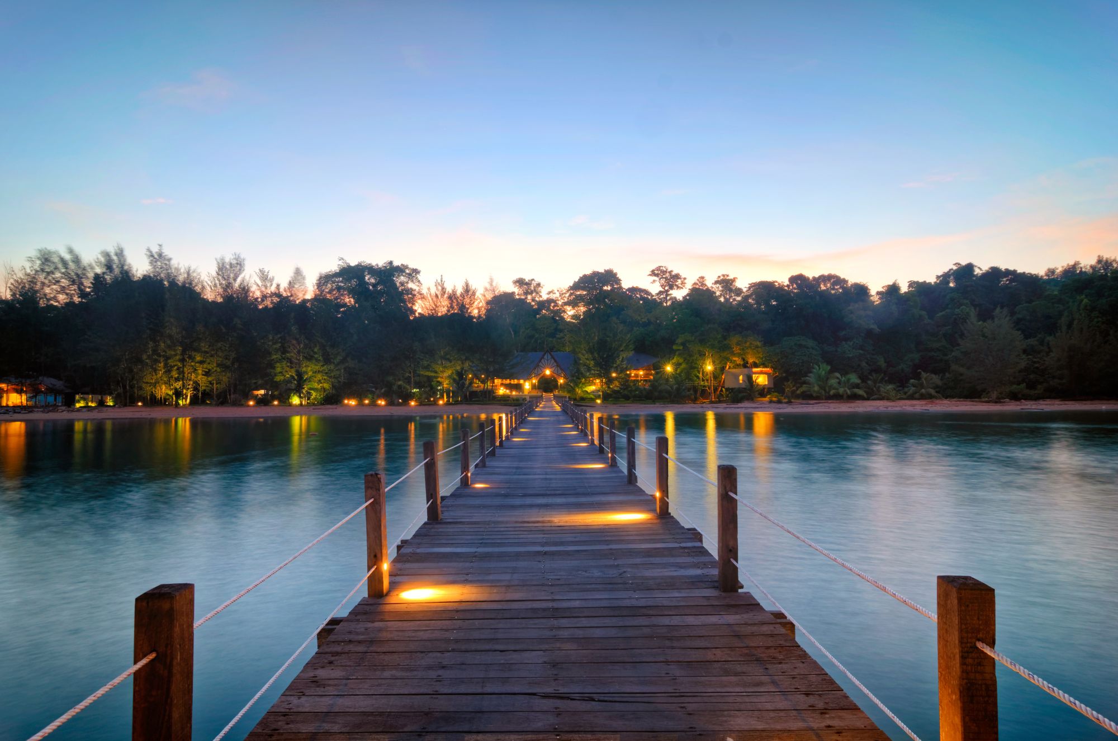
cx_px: 559
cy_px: 370
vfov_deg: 67.2
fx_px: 558
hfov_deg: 90.1
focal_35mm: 18
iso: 100
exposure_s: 10
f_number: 8
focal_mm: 12
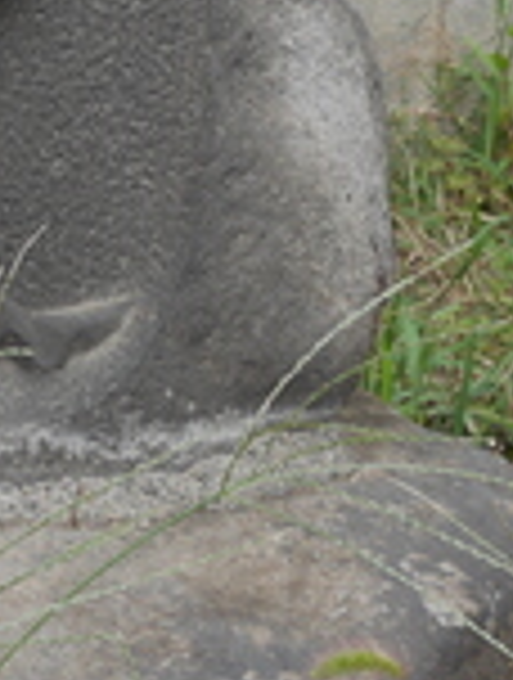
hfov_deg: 11.9
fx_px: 2342
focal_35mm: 119
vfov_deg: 15.3
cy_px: -338
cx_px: -259
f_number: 5.6
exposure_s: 1/250
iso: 200
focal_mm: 15
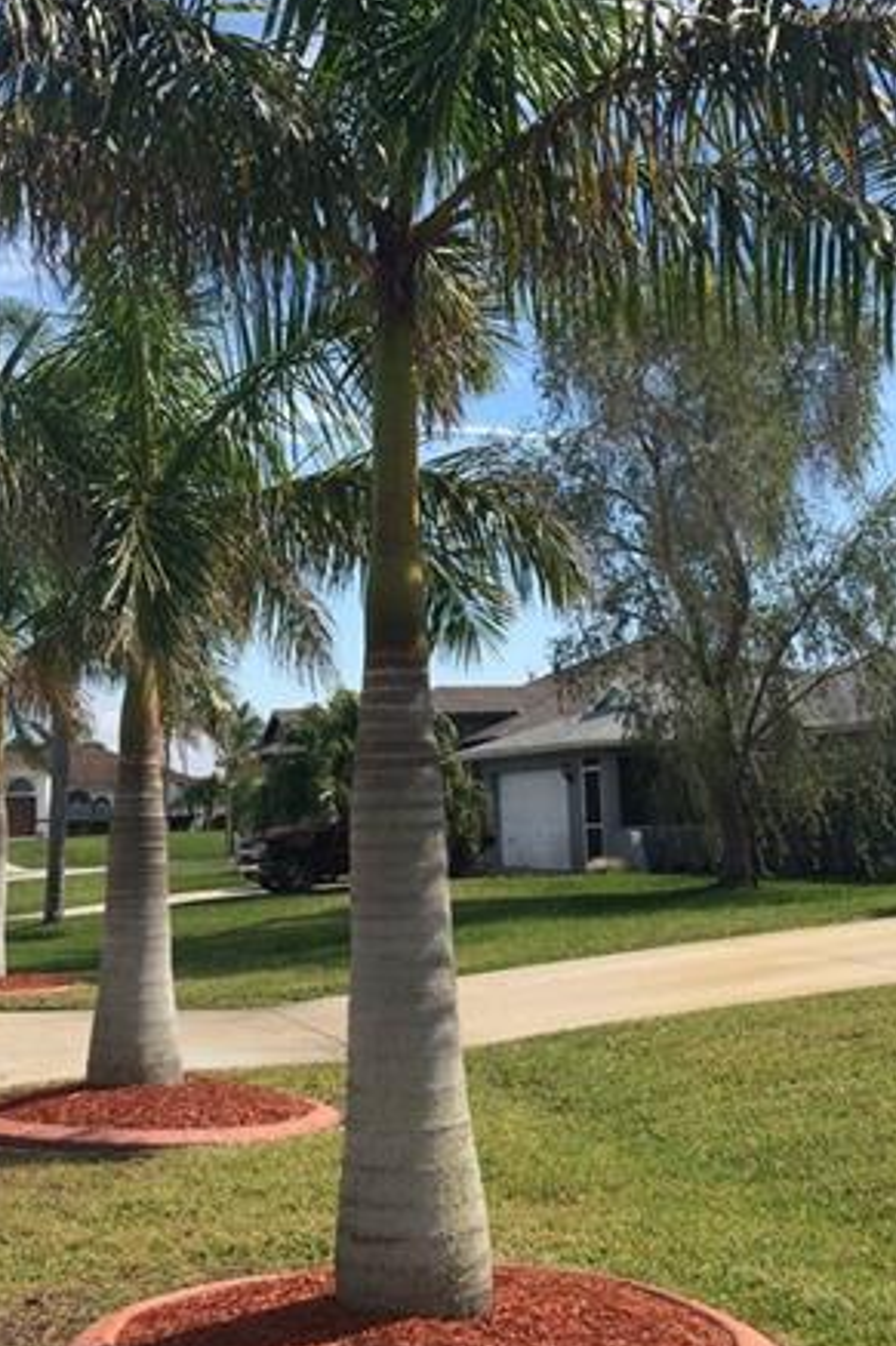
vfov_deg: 36.9
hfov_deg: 25.5
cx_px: 410
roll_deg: +2.5
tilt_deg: +11.4
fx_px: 1980
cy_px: 394
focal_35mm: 53
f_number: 2.2
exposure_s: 1/2283
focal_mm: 4.15
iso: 32
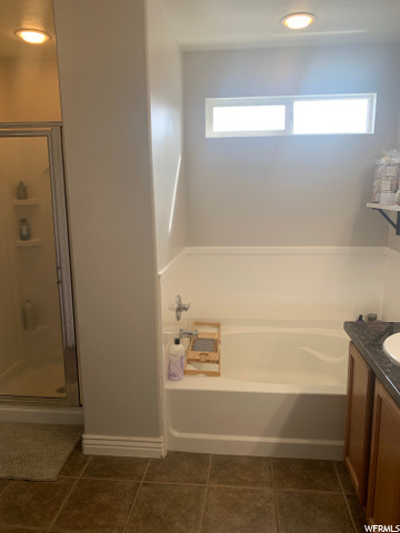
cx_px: 200
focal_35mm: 26
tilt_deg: -11.3
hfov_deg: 53.1
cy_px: 266
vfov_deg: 67.3
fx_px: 401
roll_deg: +1.4
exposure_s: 1/60
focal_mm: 4.25
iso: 50
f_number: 1.8
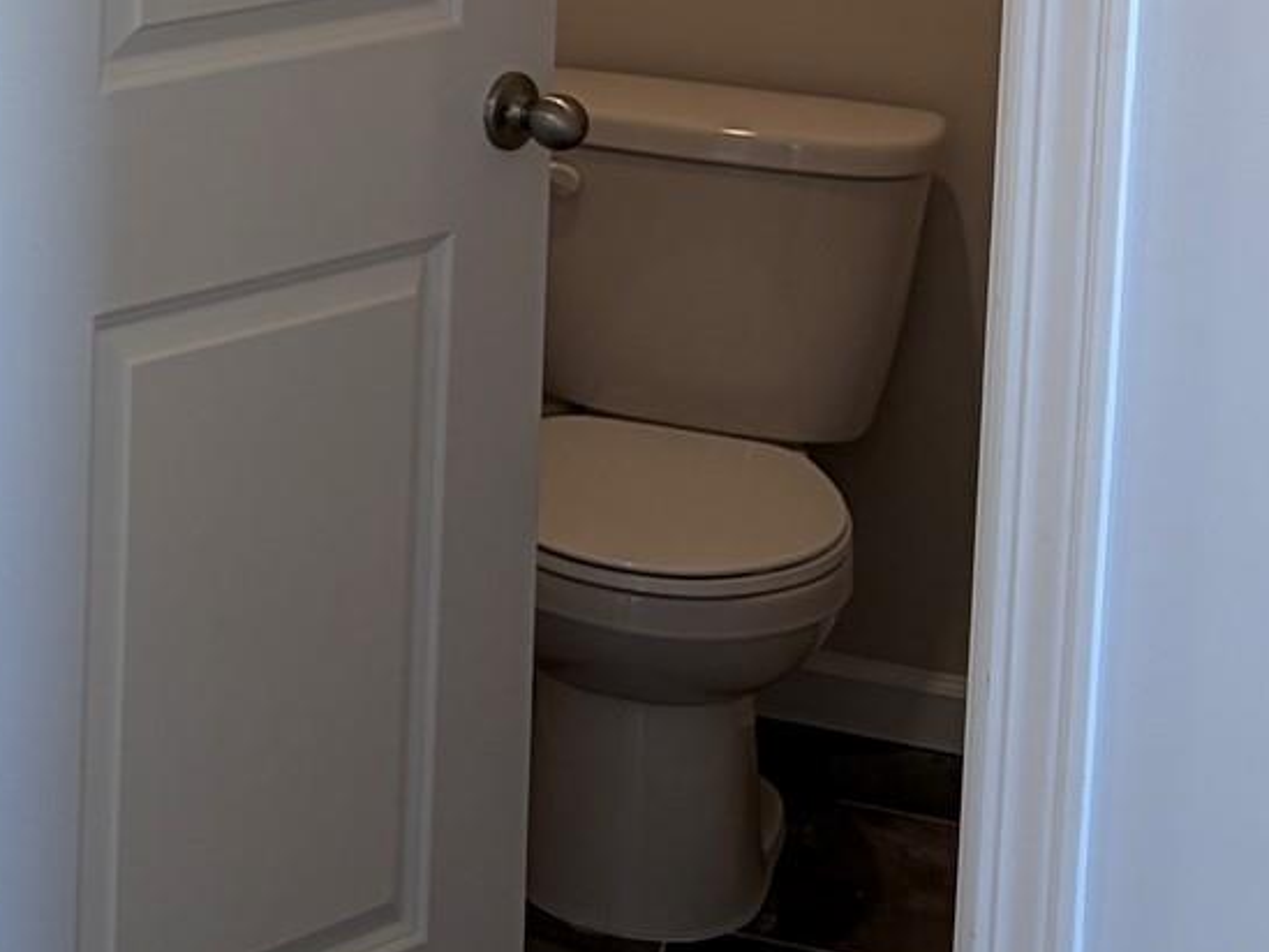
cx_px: -996
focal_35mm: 97
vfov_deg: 14.5
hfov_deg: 16.8
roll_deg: -0.3
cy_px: -354
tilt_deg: -5.7
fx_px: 3557
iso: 50
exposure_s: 1/120
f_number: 1.6
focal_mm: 5.96
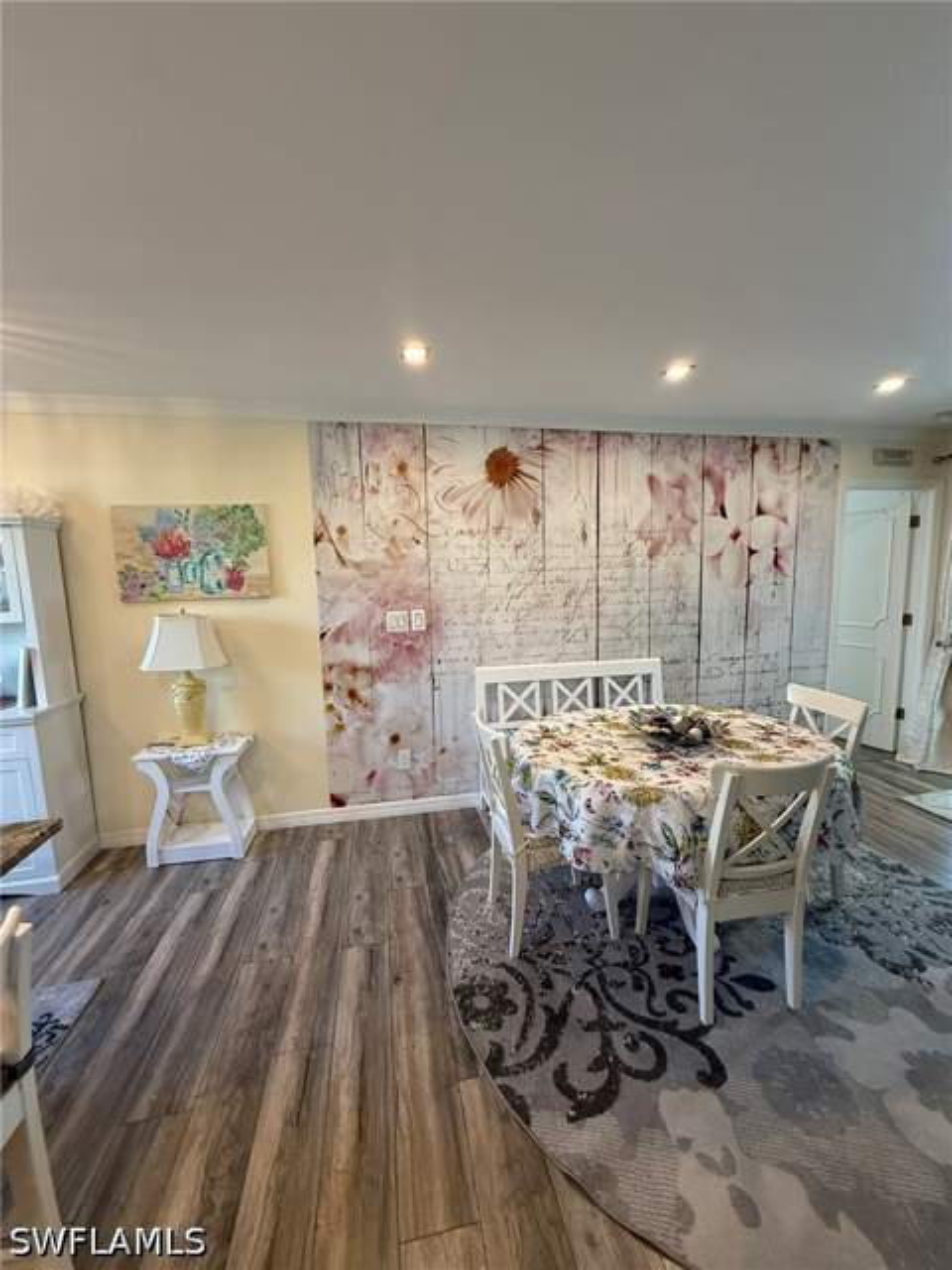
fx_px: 513
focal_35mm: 14
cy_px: 635
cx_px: 476
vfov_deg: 102.1
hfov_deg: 85.7
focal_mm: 2.22
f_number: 2.2
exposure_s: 1/120
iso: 250
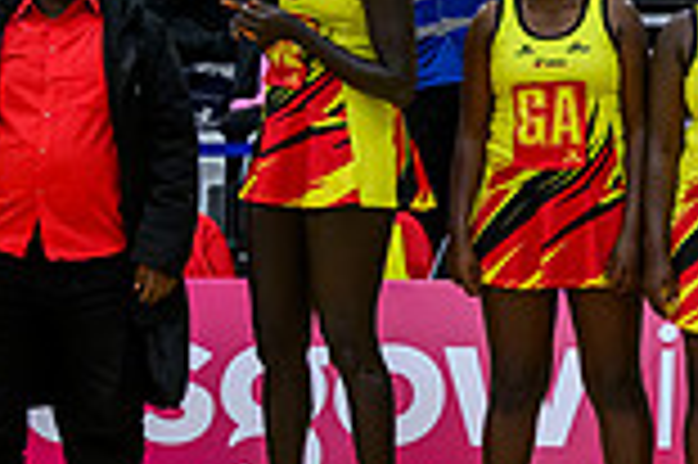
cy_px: 182
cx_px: 1243
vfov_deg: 3.7
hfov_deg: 5.4
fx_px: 7244
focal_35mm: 374
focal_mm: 100
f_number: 3.2
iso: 4000
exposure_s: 1/1250
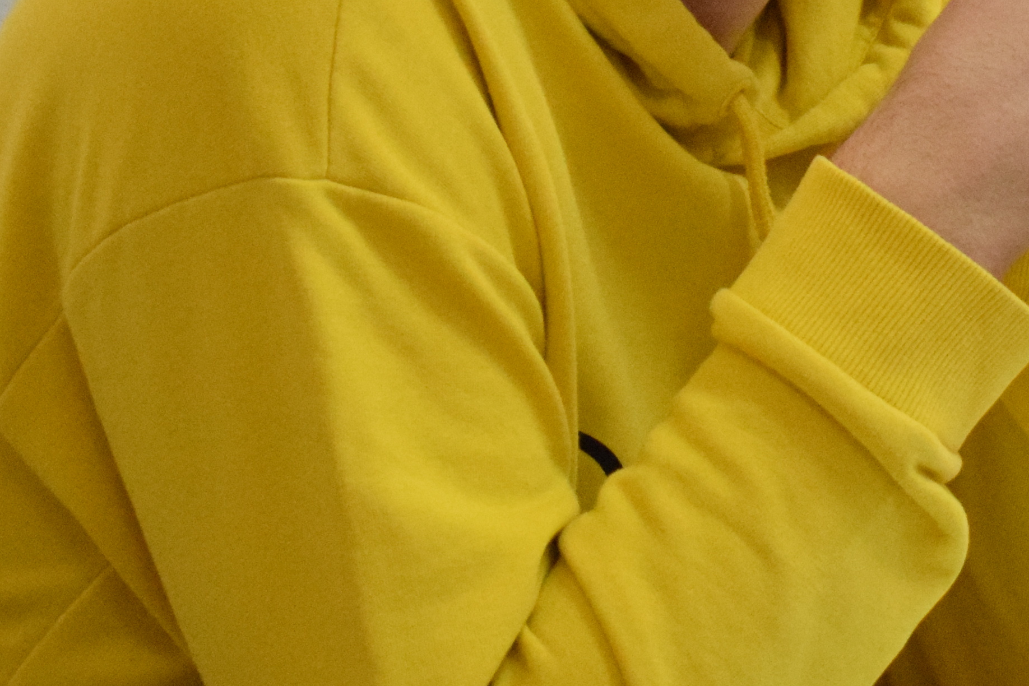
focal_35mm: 270
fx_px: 7706
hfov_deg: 7.5
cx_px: 1600
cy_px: -43
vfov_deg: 5.1
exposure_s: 1/160
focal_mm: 55
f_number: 5.6
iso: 5000
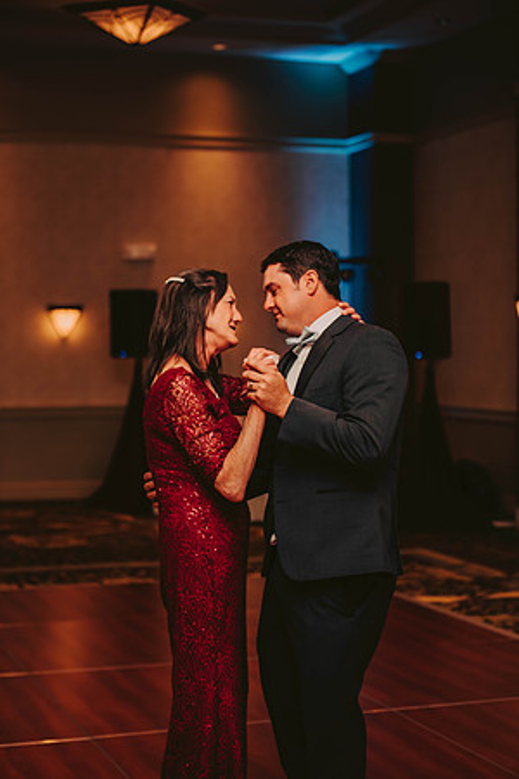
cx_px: 260
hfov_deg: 19.5
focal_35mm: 70
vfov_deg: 28.8
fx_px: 1514
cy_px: 390
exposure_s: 1/60
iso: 800
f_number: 2.8
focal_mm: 70
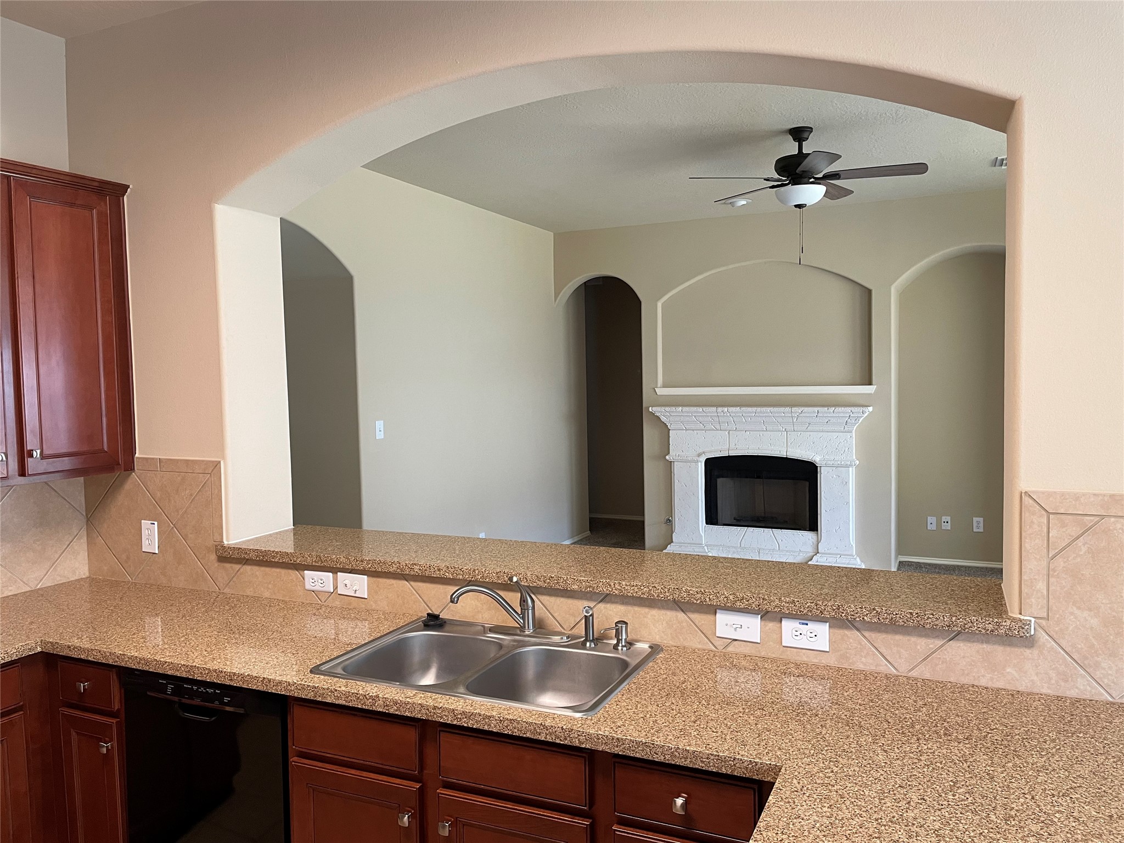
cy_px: 422
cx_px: 562
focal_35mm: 26
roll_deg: +1.5
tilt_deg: -2.7
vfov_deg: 53.1
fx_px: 844
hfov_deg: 67.3
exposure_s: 1/60
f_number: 1.6
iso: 160
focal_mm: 4.2
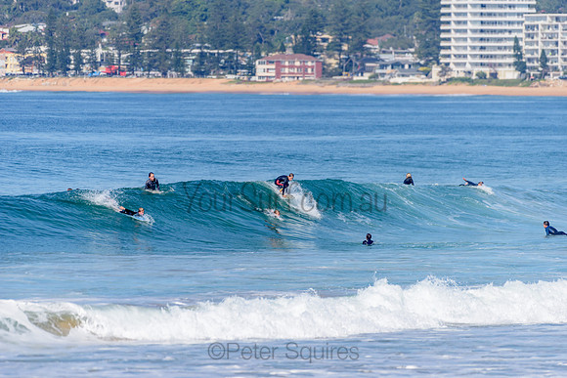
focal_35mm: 500
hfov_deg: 4.1
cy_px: 189
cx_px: 284
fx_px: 7876
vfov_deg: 2.8
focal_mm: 500
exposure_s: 1/2000
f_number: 5.6
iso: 125
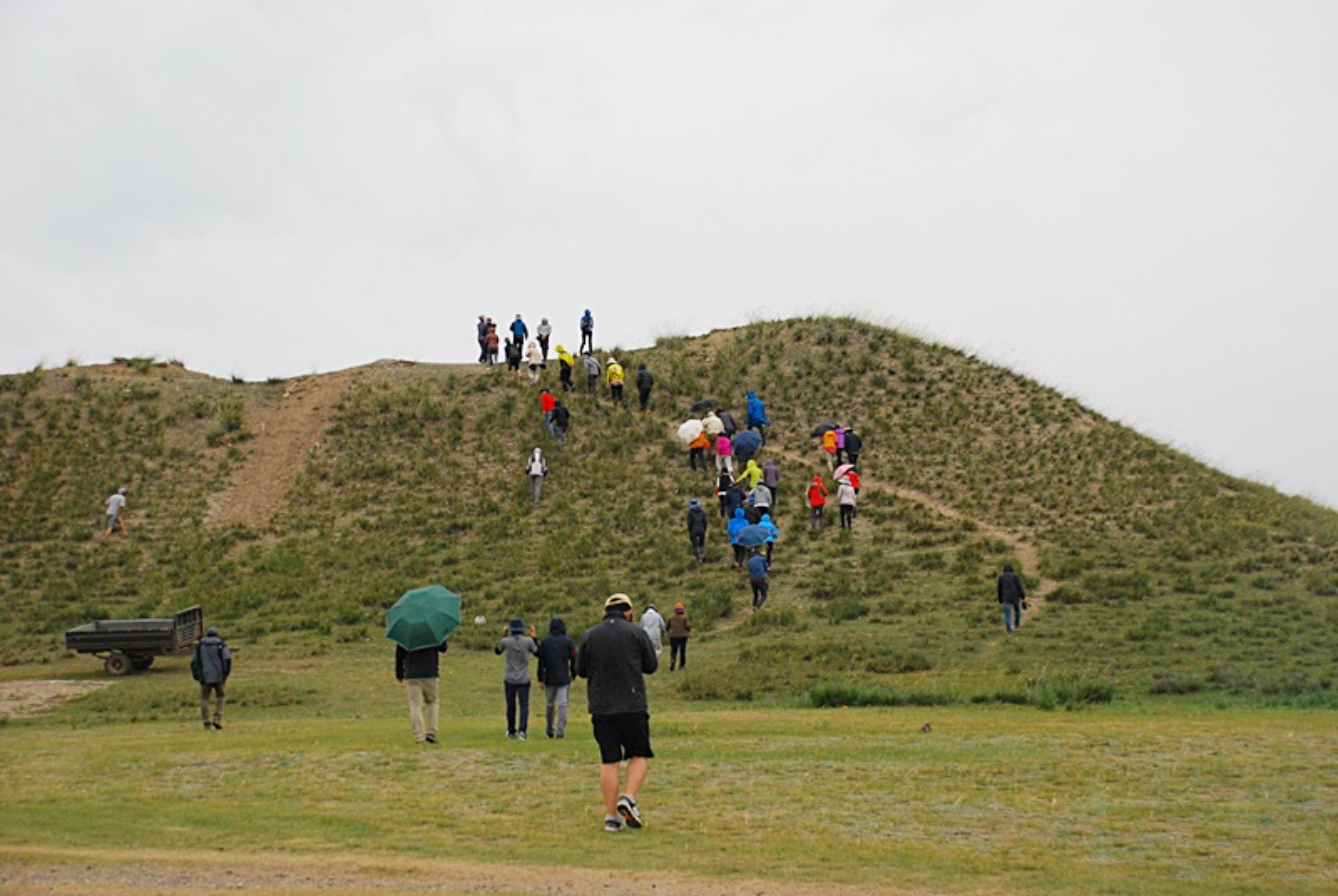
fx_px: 2792
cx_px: 669
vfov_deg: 18.2
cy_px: 448
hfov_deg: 27.0
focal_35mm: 75
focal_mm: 50
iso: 400
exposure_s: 1/640
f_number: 6.3
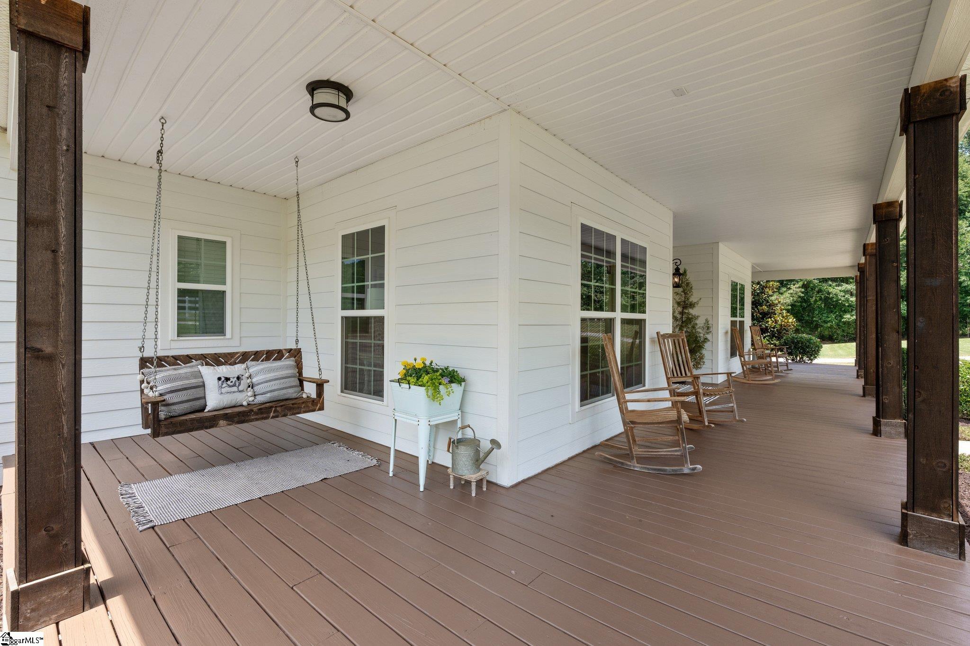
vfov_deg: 73.7
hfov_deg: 96.7
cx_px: 485
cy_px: 323
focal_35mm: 16
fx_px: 431
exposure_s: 1/160
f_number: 9
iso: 250
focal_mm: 16
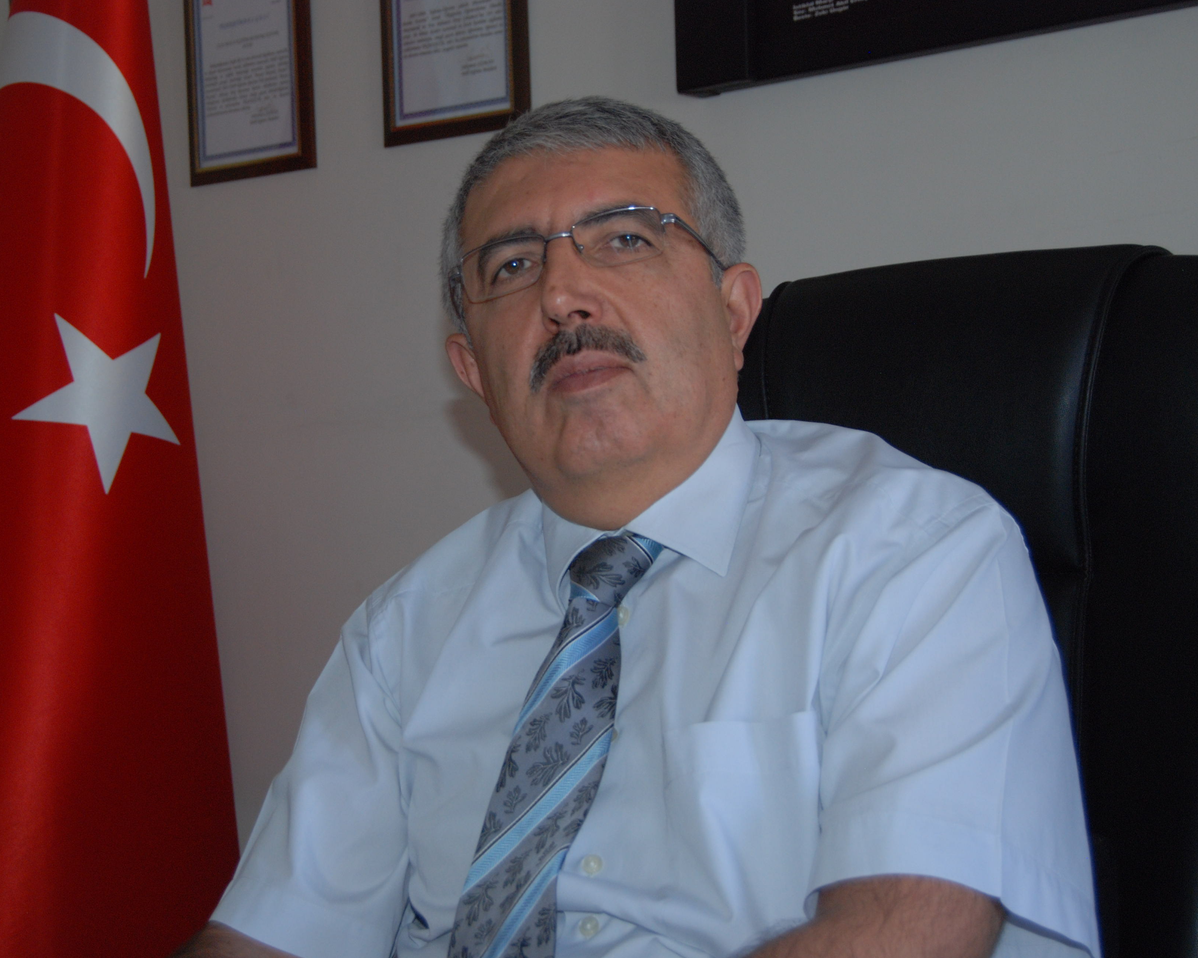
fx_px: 1915
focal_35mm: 54
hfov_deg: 34.7
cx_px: 502
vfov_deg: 28.1
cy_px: 479
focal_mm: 32
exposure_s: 1/60
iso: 500
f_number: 4.5
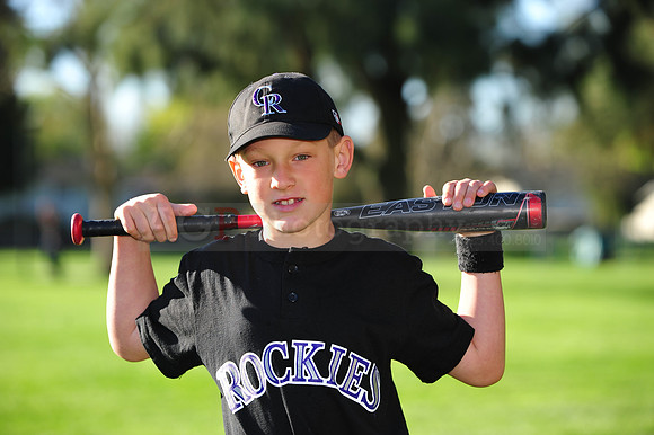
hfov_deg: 15.2
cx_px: 327
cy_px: 218
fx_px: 2451
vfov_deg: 10.1
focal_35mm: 135
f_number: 4.5
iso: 200
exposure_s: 1/500
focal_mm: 135
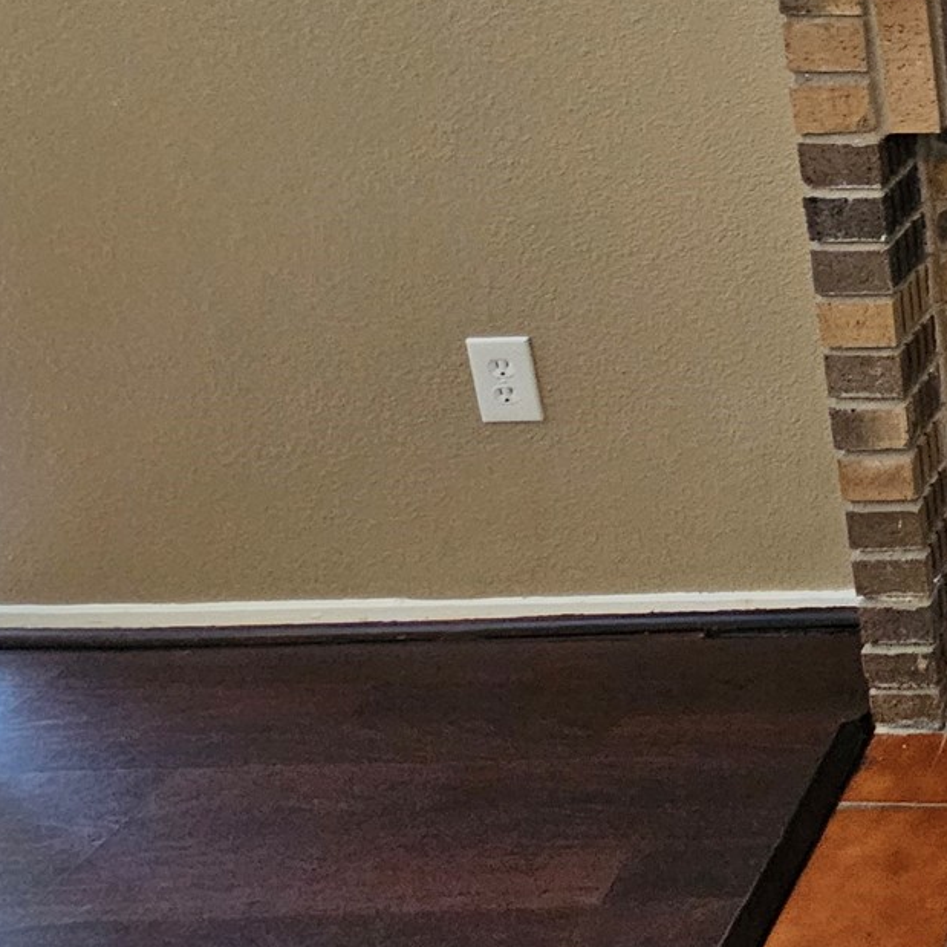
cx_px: 1464
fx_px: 1176
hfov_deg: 27.5
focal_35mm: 38
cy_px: -69
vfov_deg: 37.5
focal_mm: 2.2
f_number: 2.2
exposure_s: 1/60
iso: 320
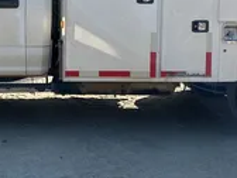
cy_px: 19
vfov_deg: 17.1
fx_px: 582
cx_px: 63
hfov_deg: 22.8
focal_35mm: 85
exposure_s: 1/1468
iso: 50
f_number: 1.5
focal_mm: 5.7
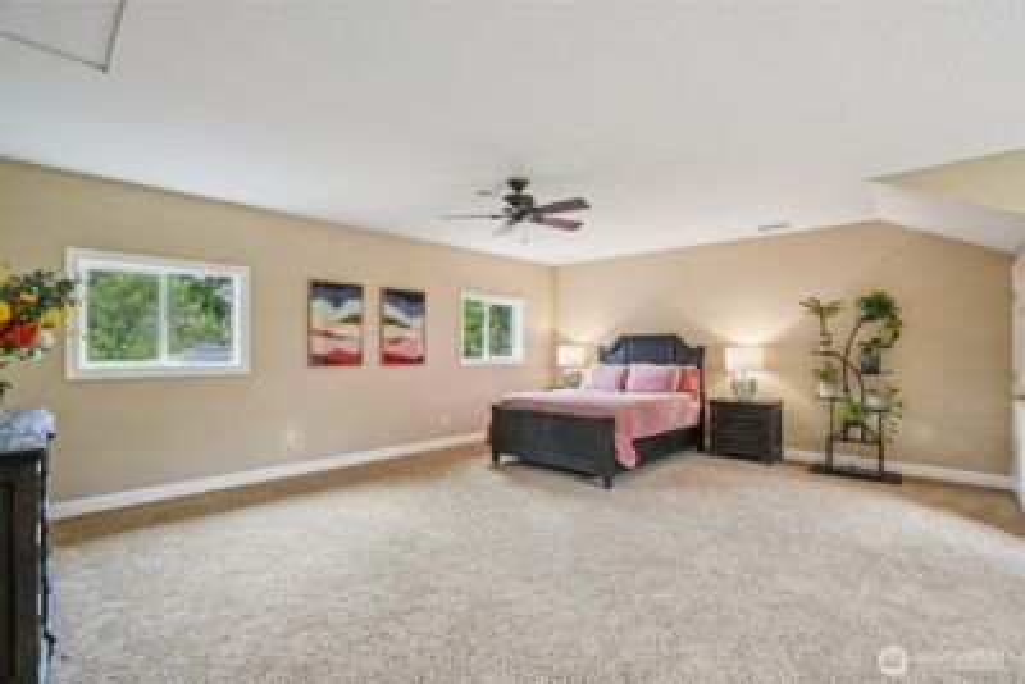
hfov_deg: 96.7
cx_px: 512
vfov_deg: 73.8
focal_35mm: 16
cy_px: 342
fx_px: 456
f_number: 8
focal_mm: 16
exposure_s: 1/8
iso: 400
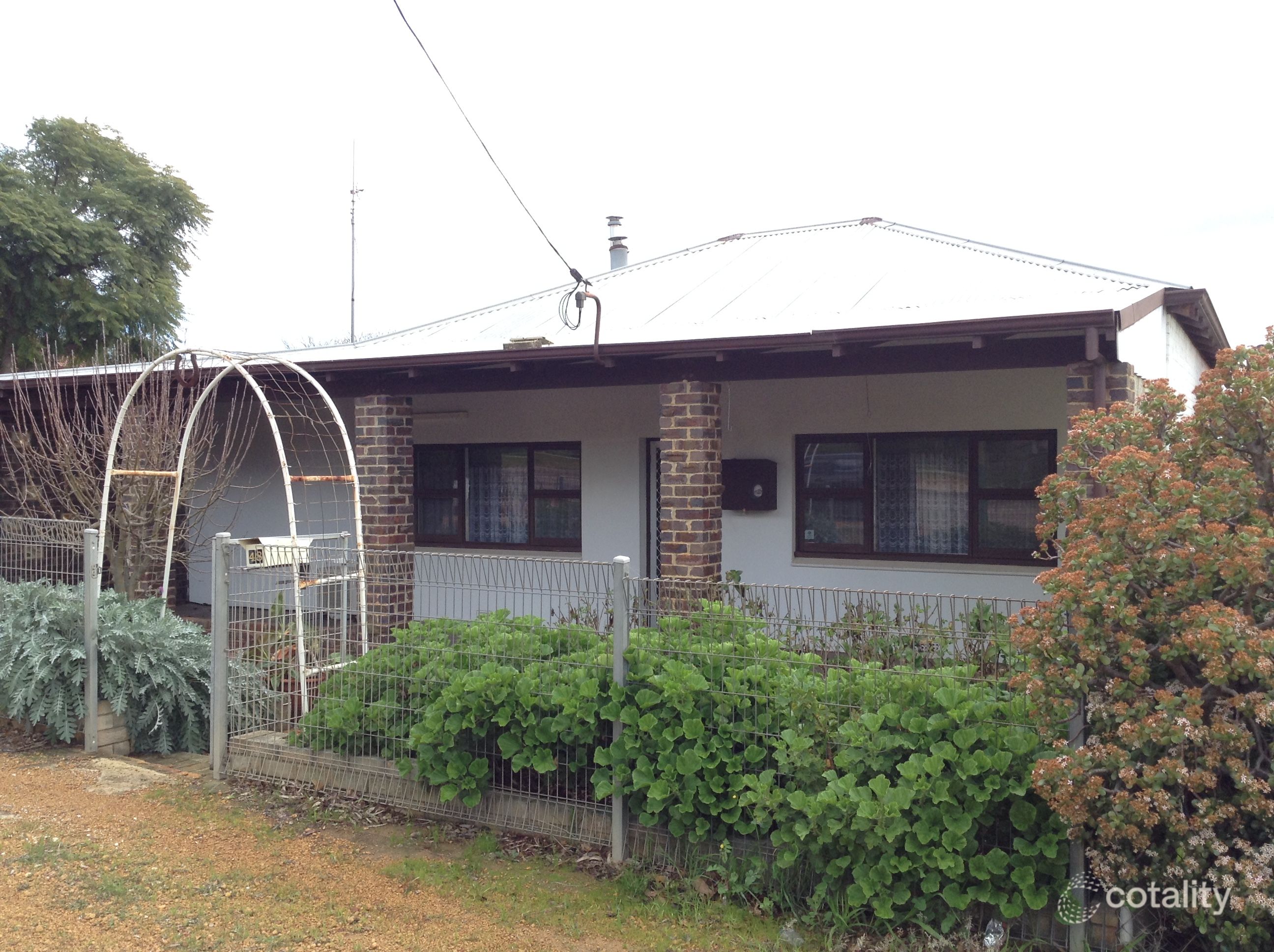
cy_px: 476
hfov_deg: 55.4
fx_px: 1213
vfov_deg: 42.8
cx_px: 637
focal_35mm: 33
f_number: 2.4
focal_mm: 3.3
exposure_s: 1/182
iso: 25
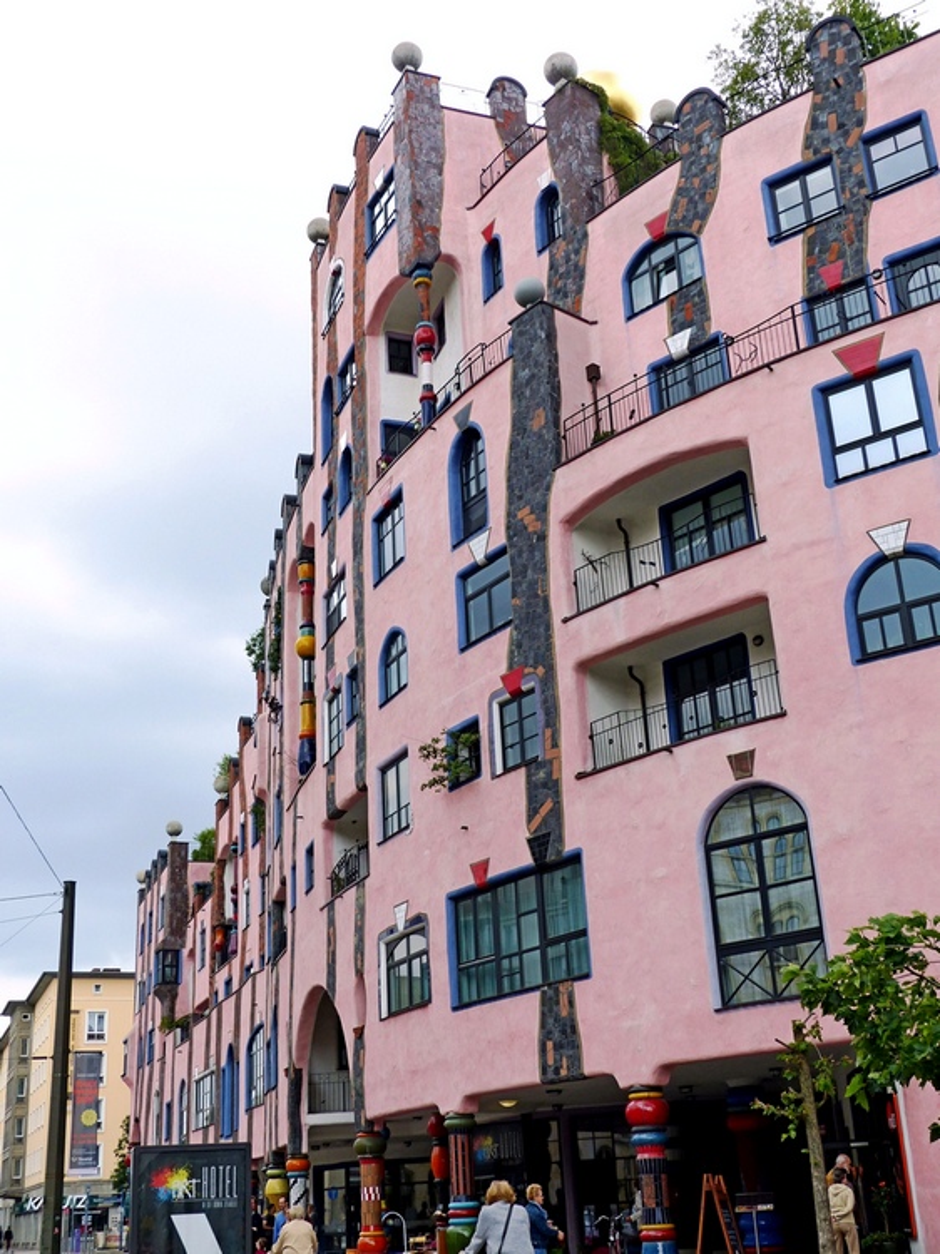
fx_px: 1449
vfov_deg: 46.8
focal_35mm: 40
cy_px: 627
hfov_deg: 35.9
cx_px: 470
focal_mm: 7.1
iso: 100
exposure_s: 1/320
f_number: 4
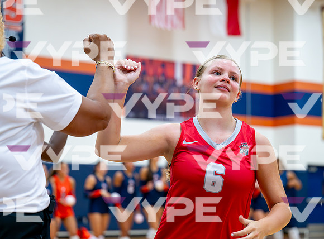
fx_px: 763
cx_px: 171
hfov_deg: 24.0
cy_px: 120
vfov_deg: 17.8
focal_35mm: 82
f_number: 2.8
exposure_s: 1/800
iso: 3200
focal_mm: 70
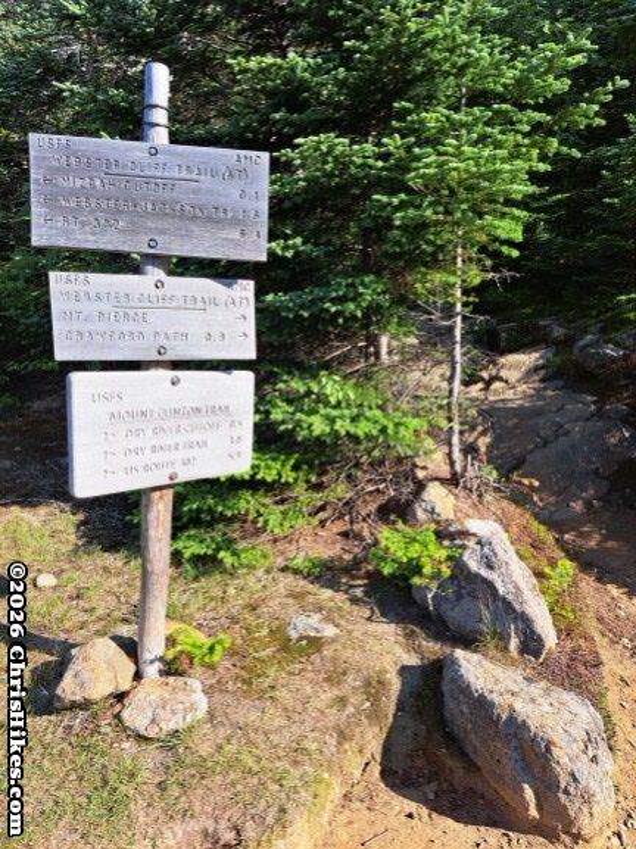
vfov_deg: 71.6
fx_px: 589
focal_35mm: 24
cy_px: 424
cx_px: 318
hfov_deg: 56.8
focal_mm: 5.23
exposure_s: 1/806
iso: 50
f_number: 1.8
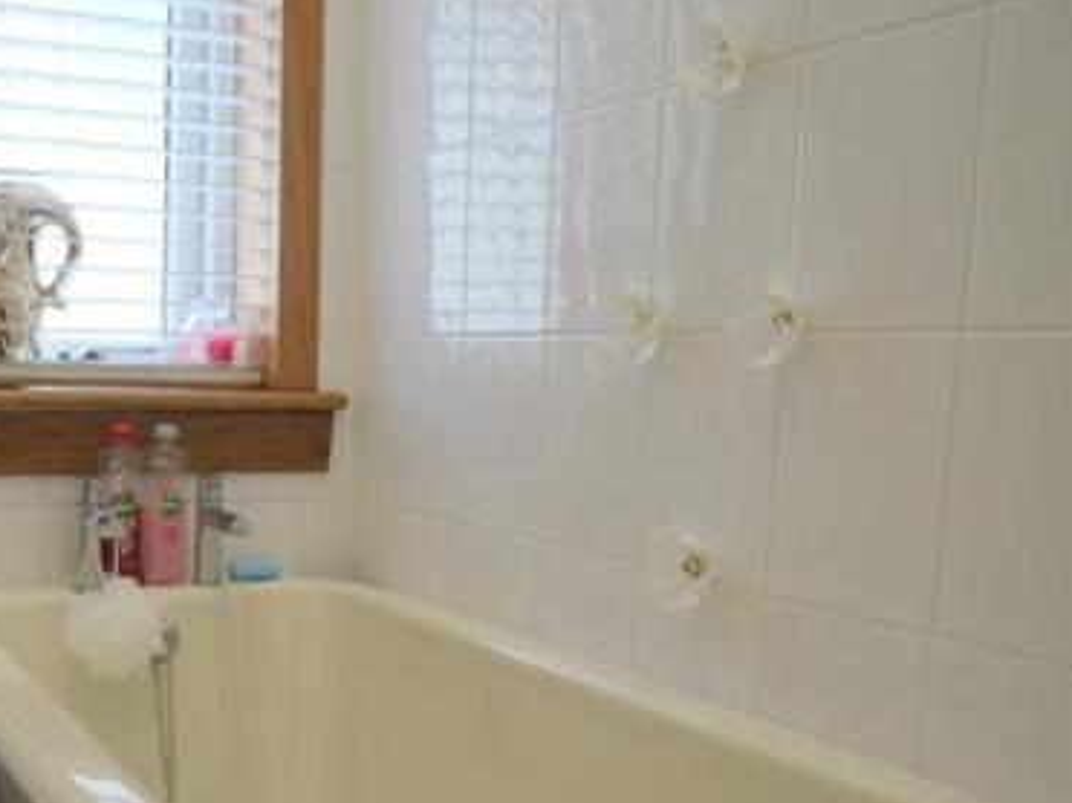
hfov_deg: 41.7
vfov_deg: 32.2
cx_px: 270
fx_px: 1362
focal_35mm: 44
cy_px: 602
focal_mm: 14
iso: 160
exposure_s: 1/80
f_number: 3.5
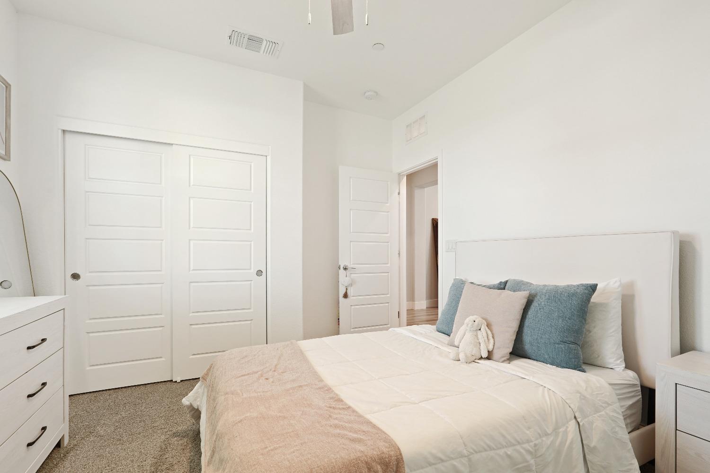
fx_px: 316
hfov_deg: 96.7
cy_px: 236
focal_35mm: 16
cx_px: 355
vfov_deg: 73.7
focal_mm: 16
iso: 800
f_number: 11
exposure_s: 1/2.5
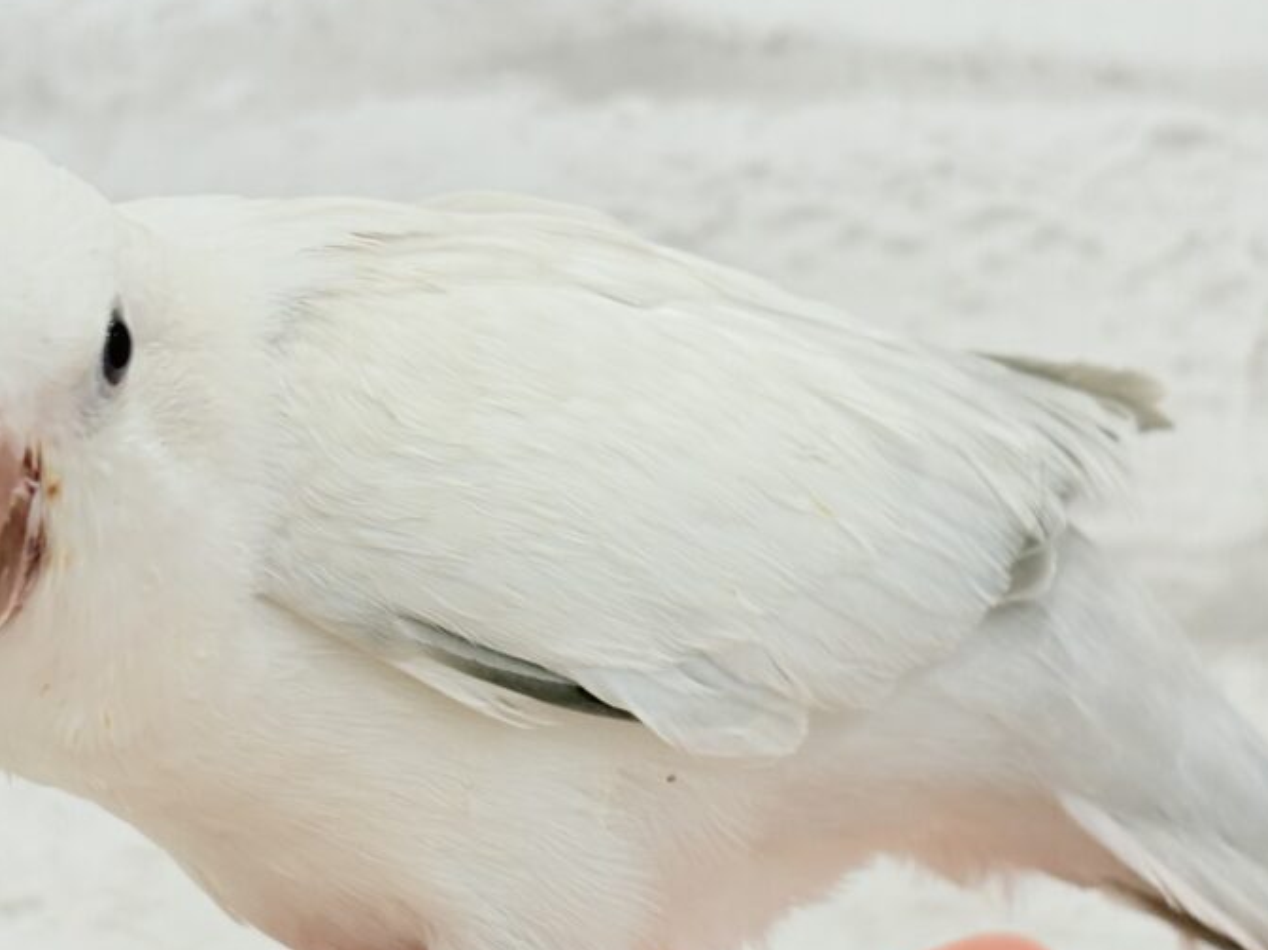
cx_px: 552
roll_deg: -1.3
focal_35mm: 93
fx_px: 3406
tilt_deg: +2.2
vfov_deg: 15.9
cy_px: 491
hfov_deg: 21.1
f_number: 1.6
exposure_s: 1/100
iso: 80
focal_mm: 5.96
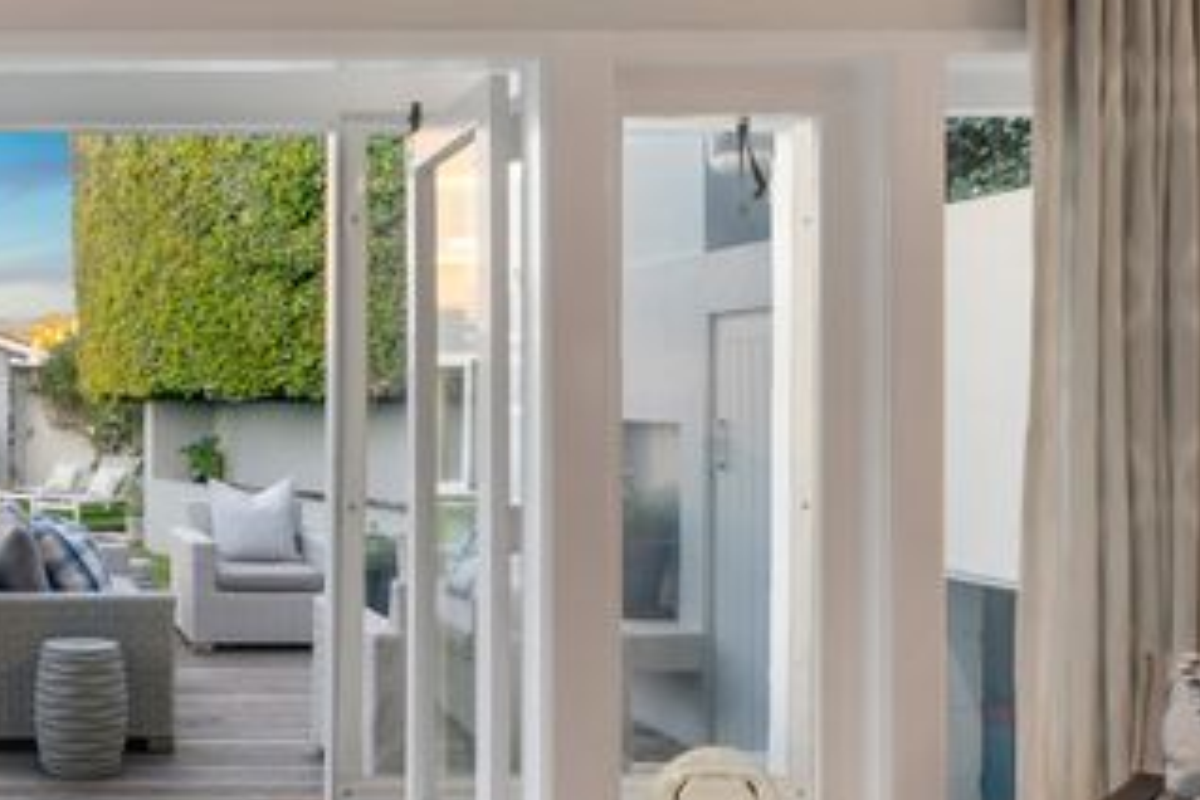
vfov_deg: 32.6
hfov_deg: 41.8
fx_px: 1367
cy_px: 419
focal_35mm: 41
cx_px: 30
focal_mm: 17
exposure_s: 1/80
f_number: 7.1
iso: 400
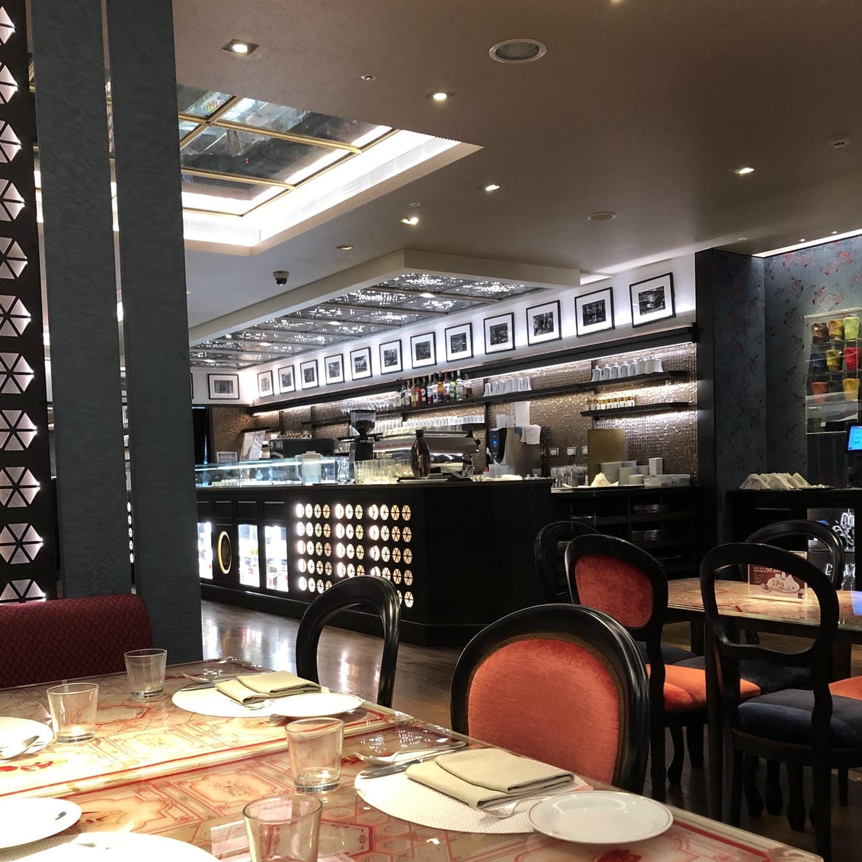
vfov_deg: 46.9
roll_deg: +2.1
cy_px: 531
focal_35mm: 35
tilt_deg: -4.2
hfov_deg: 47.2
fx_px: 986
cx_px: 444
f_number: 1.8
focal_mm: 3.99
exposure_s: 1/17
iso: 64
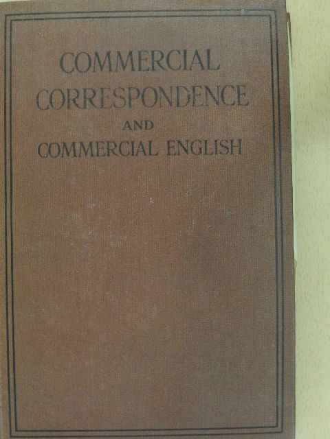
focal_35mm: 65
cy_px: 220
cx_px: 165
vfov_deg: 29.8
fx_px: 826
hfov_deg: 22.6
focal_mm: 11.6
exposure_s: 1/8
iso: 800
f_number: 4.2
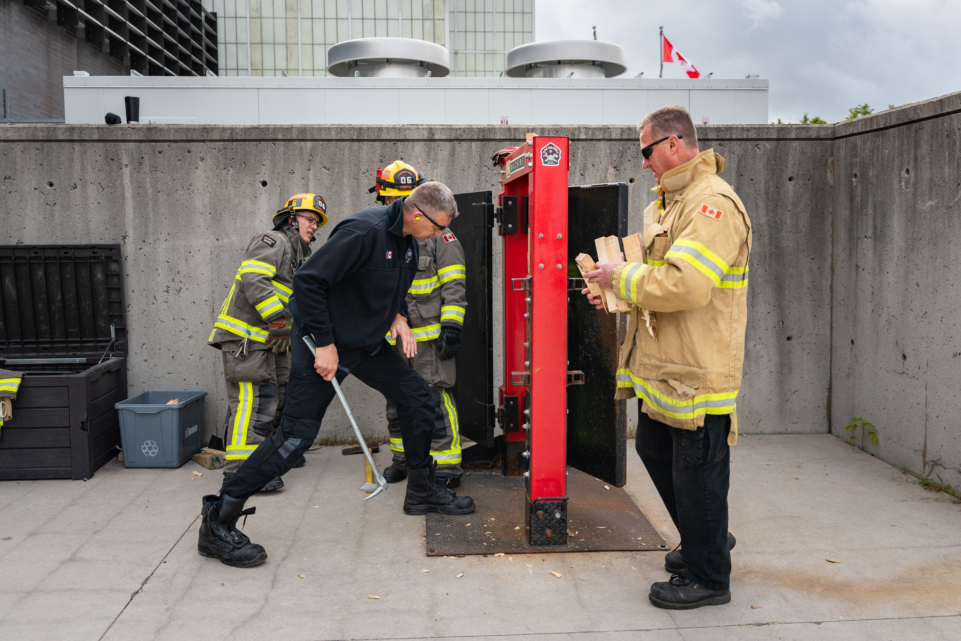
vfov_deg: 40.4
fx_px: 869
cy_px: 288
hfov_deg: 57.9
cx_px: 483
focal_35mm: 33
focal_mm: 26.6
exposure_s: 1/1250
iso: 200
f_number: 2.8
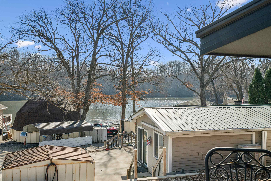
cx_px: 136
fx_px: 263
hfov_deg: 54.4
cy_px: 90
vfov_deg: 37.9
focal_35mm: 35
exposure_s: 1/1600
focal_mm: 35
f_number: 10
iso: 800
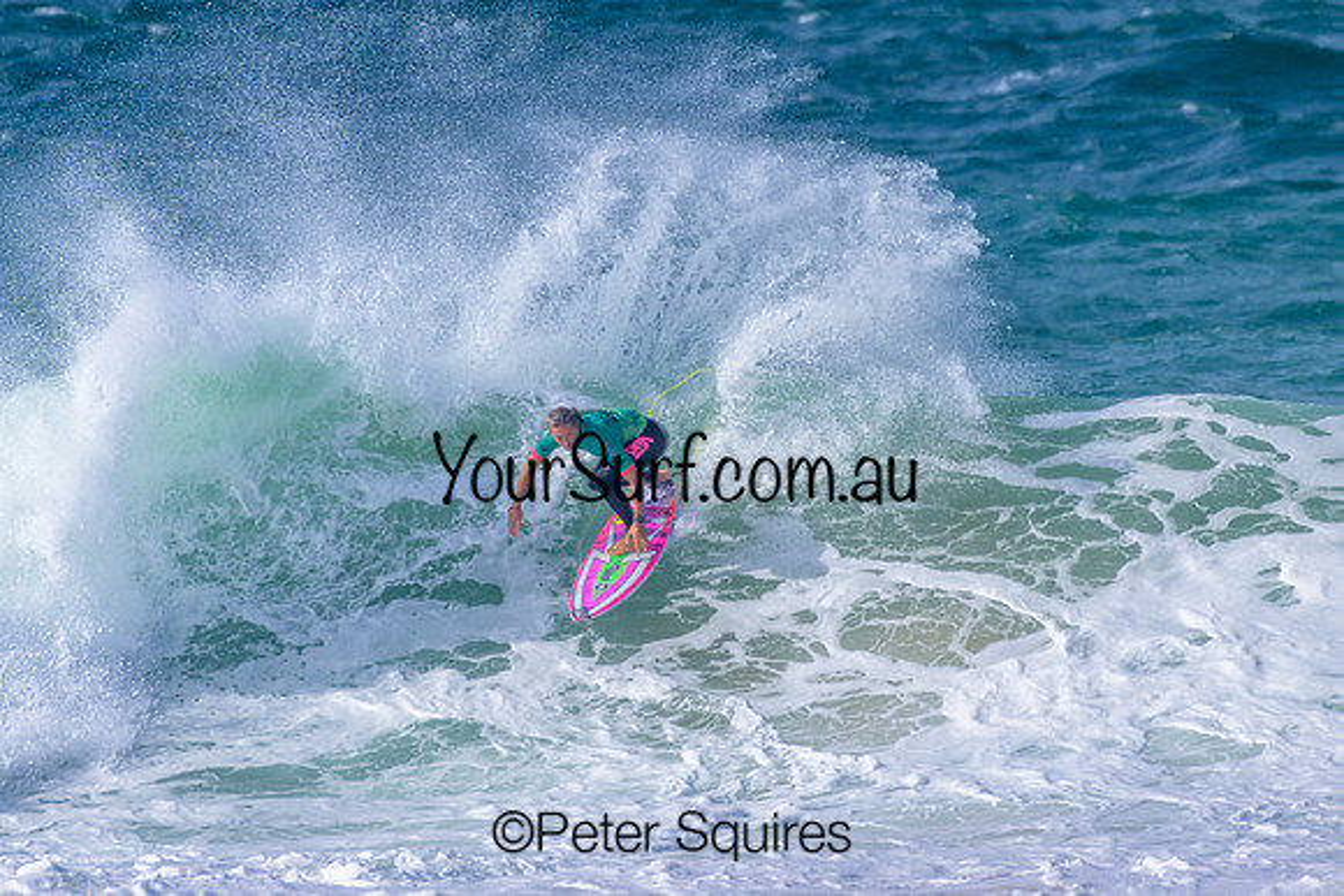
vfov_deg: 1.4
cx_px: 672
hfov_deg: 2.1
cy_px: 448
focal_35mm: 1000
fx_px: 37340
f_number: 11
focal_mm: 1000
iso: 800
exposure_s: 1/2500
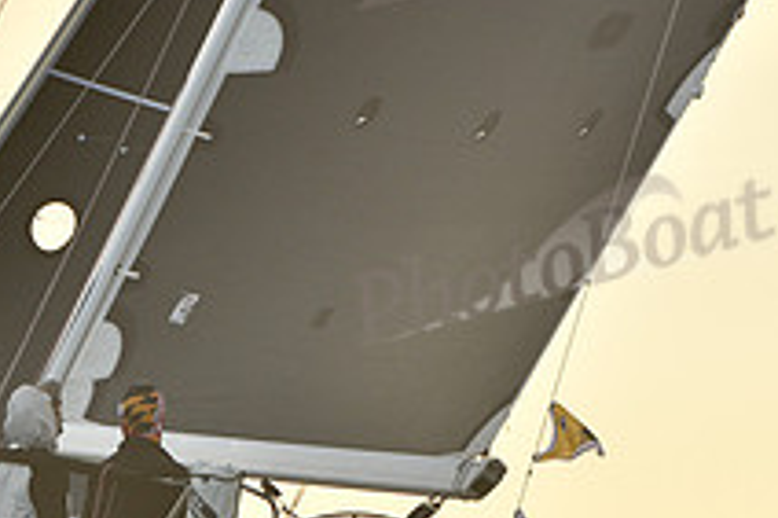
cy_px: 494
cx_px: 165
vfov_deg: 2.5
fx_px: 11833
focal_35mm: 548
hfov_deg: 3.8
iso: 250
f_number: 6.3
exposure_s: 1/640
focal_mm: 200
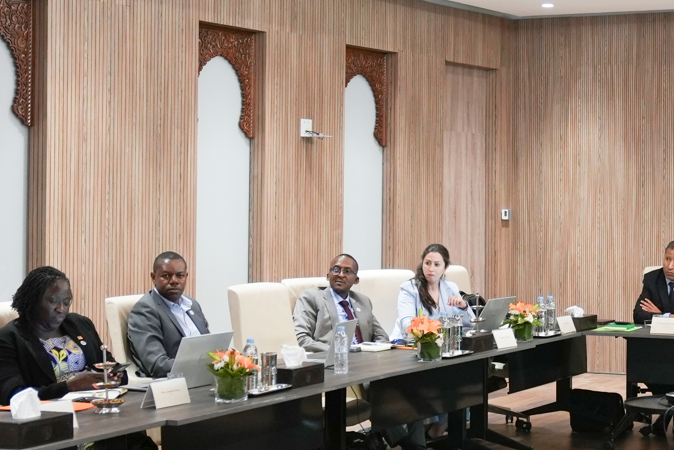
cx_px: 601
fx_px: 1480
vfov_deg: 17.3
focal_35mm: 79
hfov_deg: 24.9
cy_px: 176
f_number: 2.8
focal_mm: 32
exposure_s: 1/125
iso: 2000
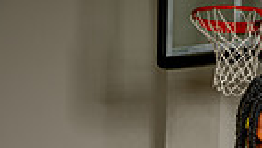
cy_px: 401
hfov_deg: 9.2
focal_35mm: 233
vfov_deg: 5.0
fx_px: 1619
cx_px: 266
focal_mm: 70
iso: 100
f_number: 8
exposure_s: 1/125
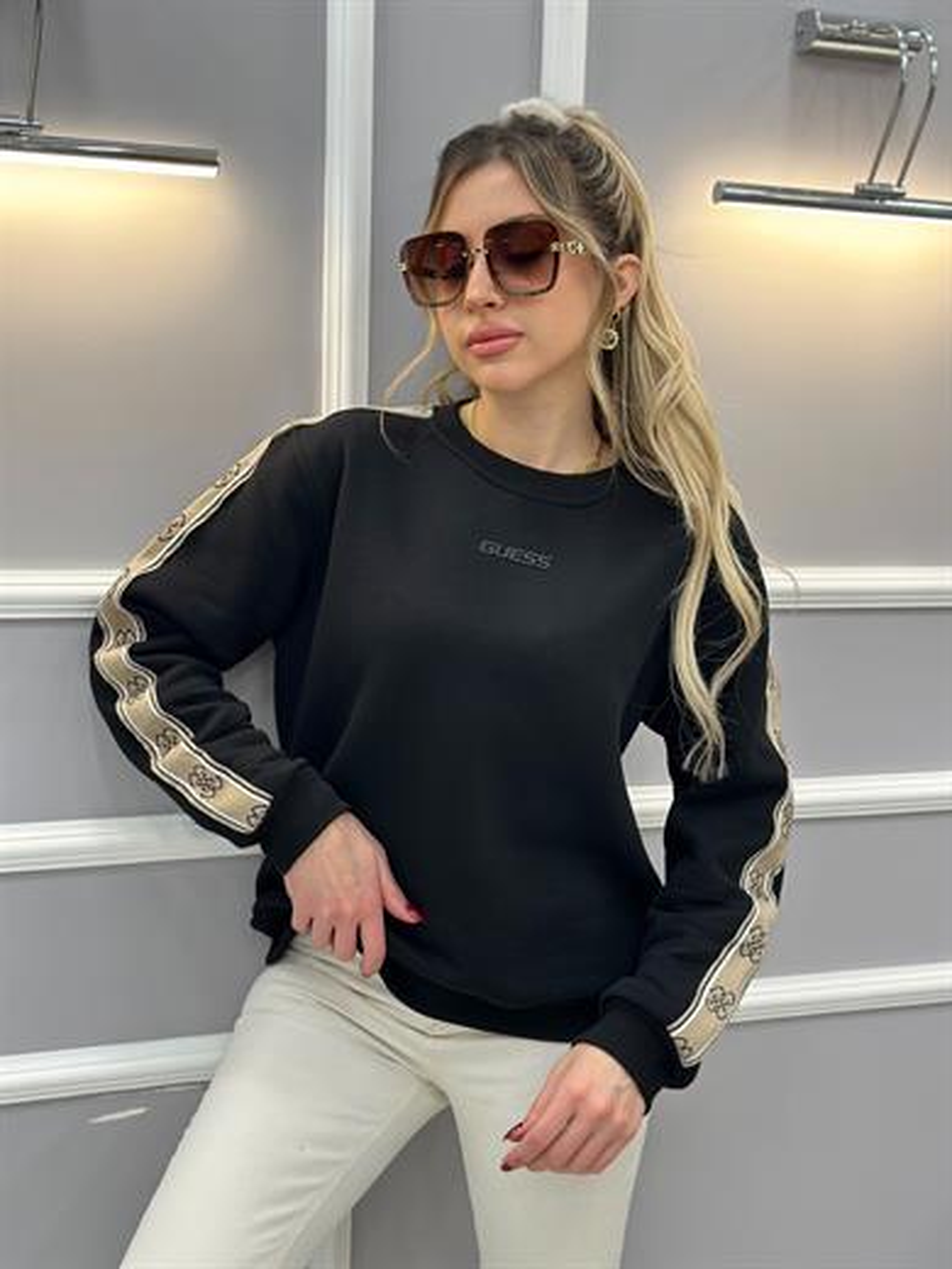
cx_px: 476
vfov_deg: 39.7
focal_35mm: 48
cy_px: 634
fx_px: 1760
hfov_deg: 30.3
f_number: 1.78
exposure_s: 1/100
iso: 125
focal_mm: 6.86
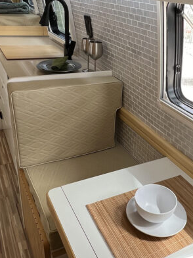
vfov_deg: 53.9
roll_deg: -4.0
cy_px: 122
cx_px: 128
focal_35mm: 34
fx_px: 253
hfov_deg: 41.3
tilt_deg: -25.7
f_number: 1.8
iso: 50
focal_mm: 1.57
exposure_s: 1/99
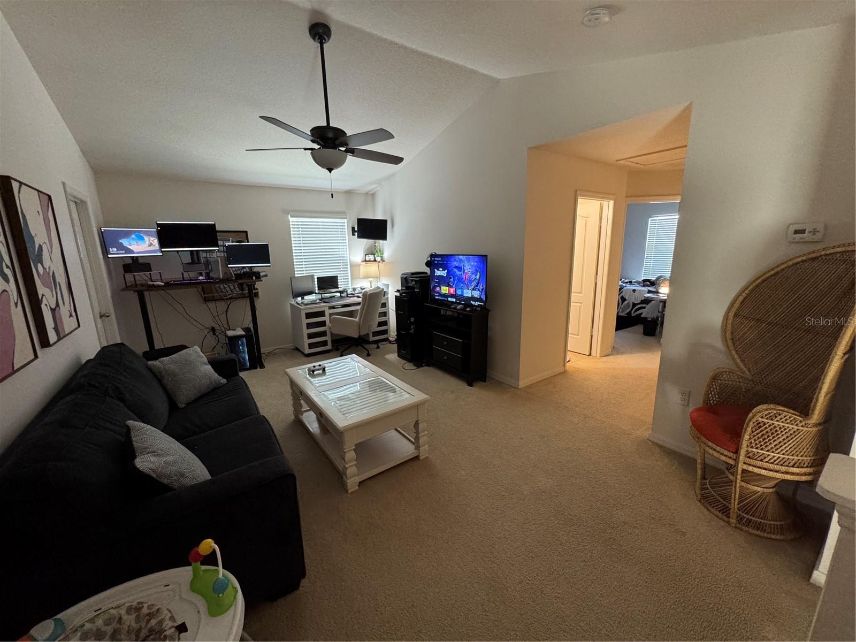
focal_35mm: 14
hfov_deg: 102.1
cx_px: 428
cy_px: 321
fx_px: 346
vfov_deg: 85.7
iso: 500
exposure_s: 1/60
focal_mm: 2.22
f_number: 2.2
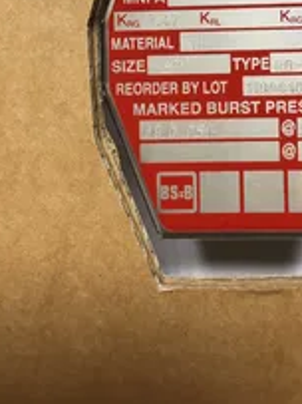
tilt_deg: -61.4
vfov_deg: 29.9
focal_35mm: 61
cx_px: 248
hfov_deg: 23.6
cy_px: 18
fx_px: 710
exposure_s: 1/120
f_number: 2.4
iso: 25
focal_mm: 3.3
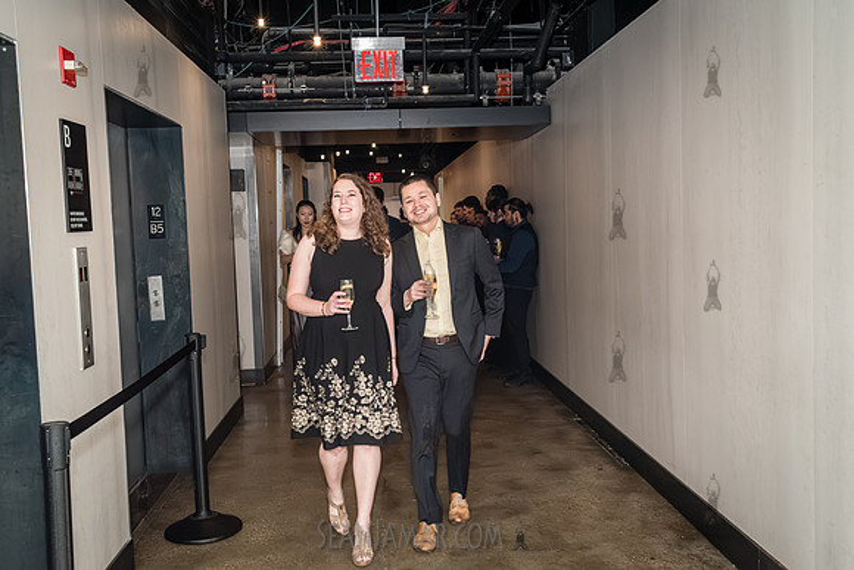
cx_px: 427
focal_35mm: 35
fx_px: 830
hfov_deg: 54.4
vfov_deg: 37.9
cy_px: 285
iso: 8000
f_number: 5
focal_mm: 35
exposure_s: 1/400
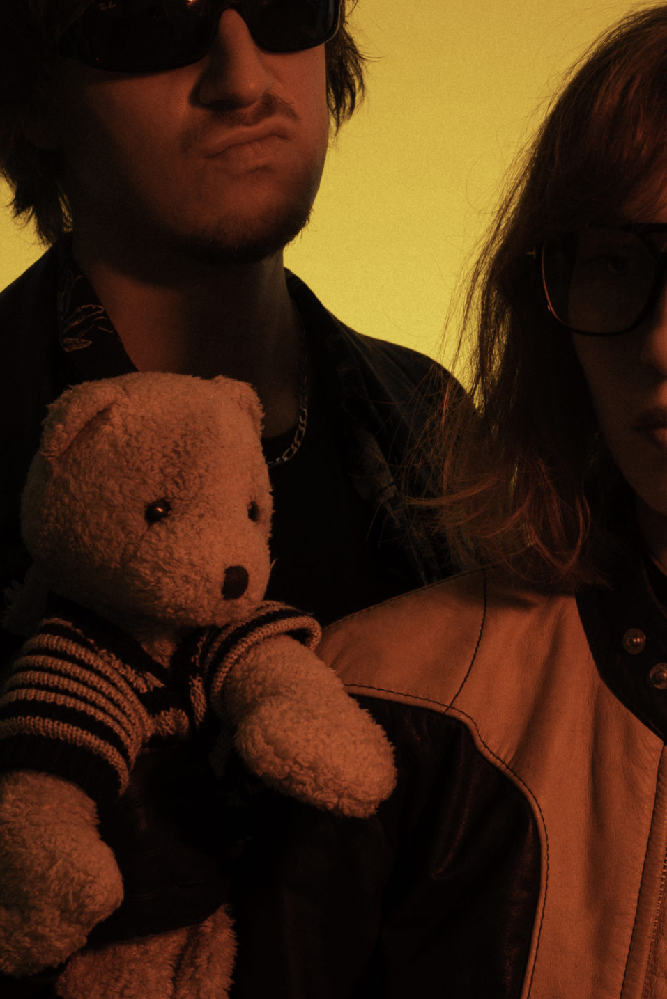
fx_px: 2573
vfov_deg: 22.0
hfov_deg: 14.7
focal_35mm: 93
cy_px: 586
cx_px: 464
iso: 125
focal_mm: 51.9
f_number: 8
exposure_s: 1/125
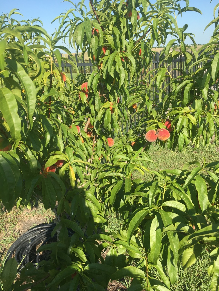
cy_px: 146
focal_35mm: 29
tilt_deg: -19.7
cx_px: 110
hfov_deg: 48.2
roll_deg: +4.6
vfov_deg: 61.6
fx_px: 245
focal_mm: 4.15
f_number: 2.2
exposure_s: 1/950
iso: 25
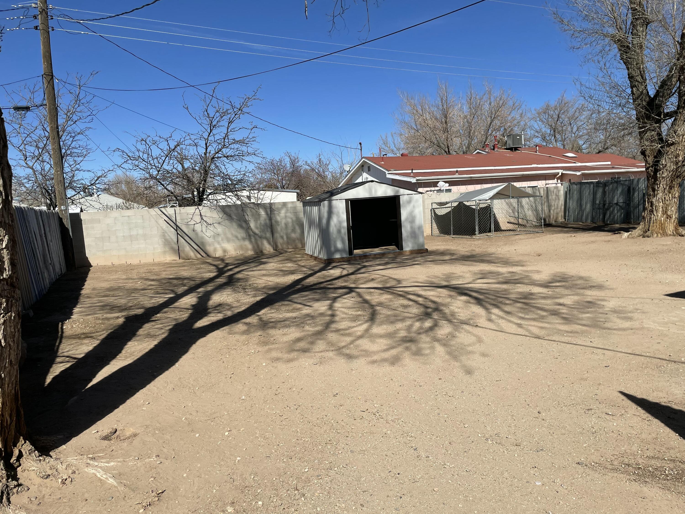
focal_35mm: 26
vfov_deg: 53.1
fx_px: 515
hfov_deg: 67.3
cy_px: 257
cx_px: 342
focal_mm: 4.2
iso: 32
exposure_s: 1/5291
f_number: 1.6
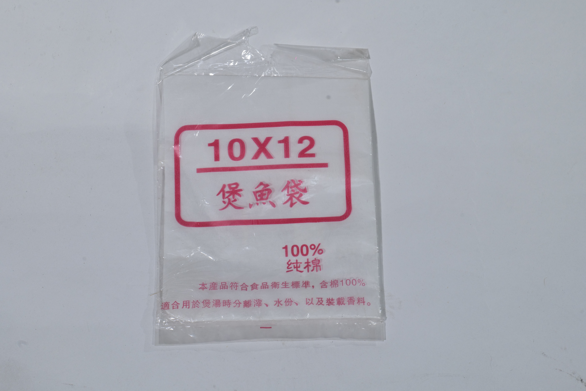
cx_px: 293
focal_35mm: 60
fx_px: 977
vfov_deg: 22.6
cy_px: 196
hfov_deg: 33.4
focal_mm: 60
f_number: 18
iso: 1600
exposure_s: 1/125
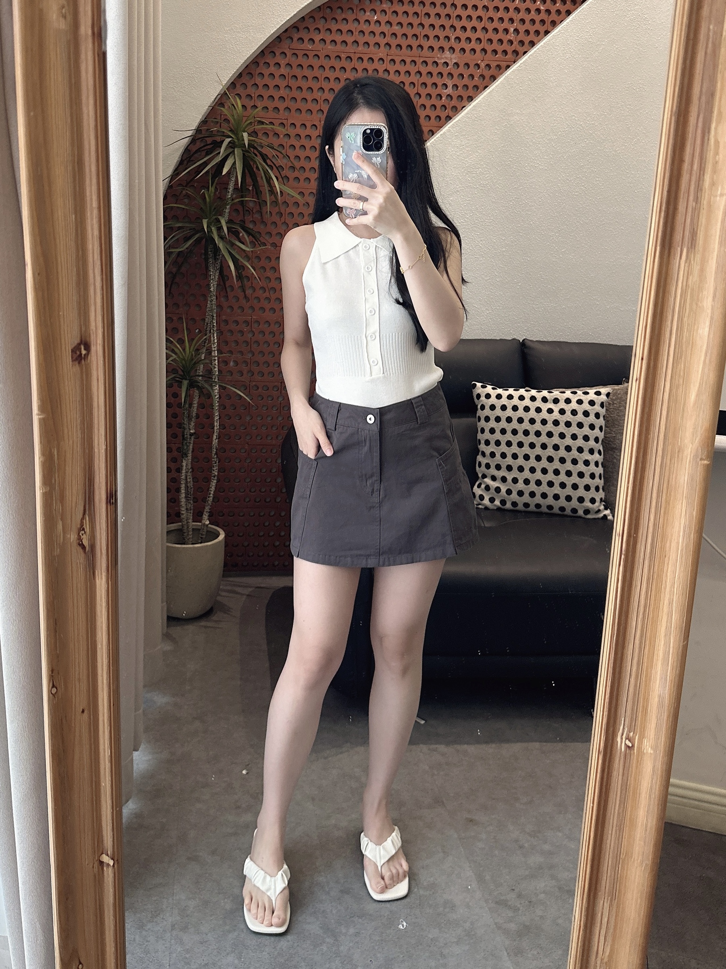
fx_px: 671
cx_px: 363
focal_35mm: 24
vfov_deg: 71.6
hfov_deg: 56.8
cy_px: 484
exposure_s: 1/60
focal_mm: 6.86
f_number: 1.78
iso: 320
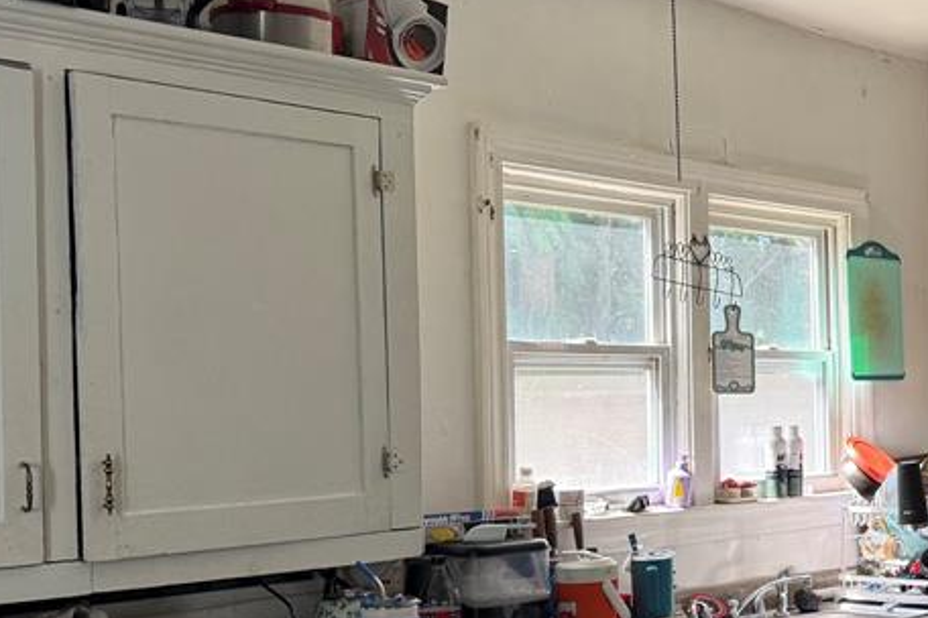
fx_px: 1443
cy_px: 431
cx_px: 952
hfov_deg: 32.4
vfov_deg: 24.0
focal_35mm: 56
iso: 160
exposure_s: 1/121
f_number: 1.78
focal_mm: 6.76
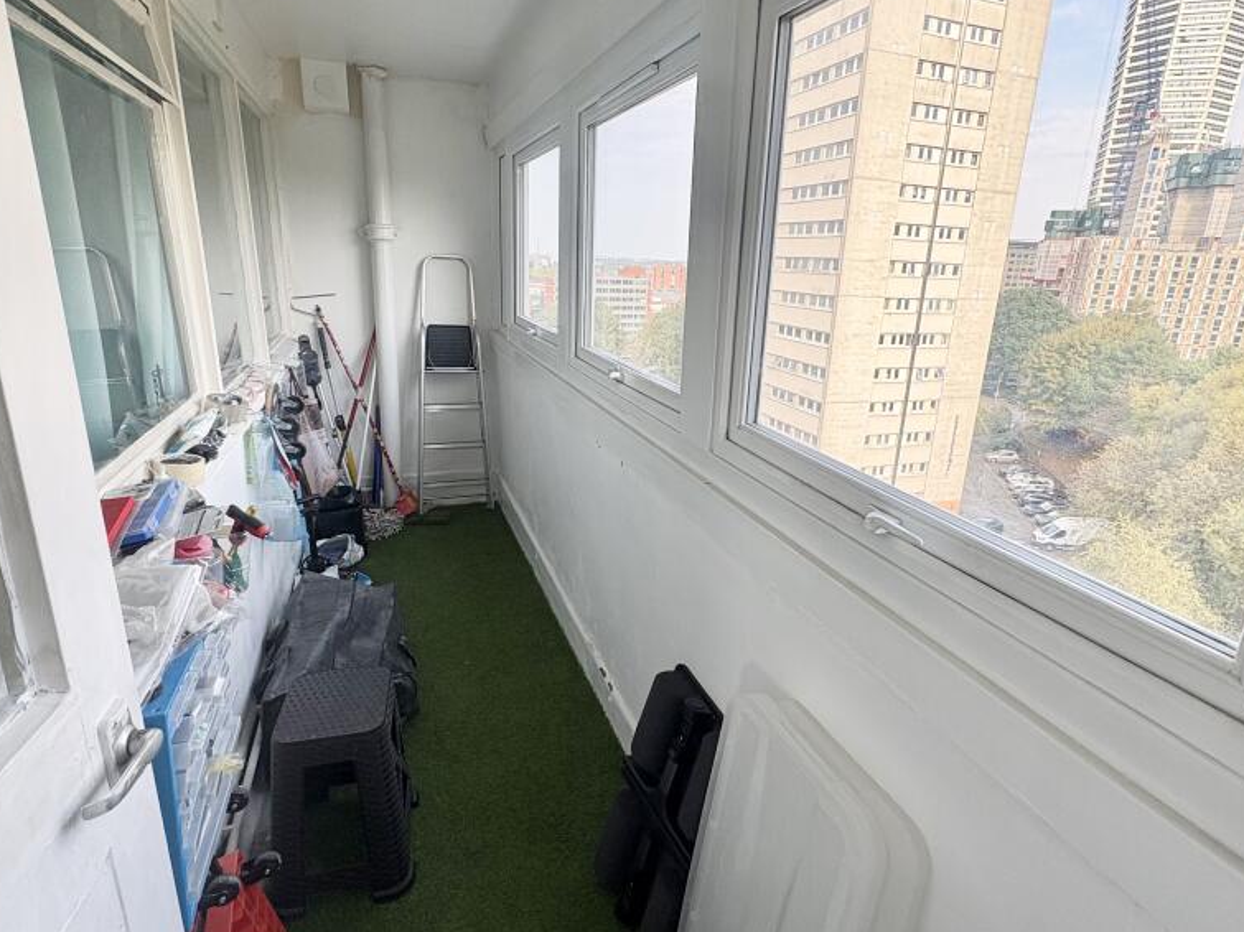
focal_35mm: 19
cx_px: 634
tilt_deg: -15.7
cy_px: 448
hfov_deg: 84.7
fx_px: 683
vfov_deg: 68.6
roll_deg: -3.0
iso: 40
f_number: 2.2
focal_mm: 2.22
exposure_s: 1/243
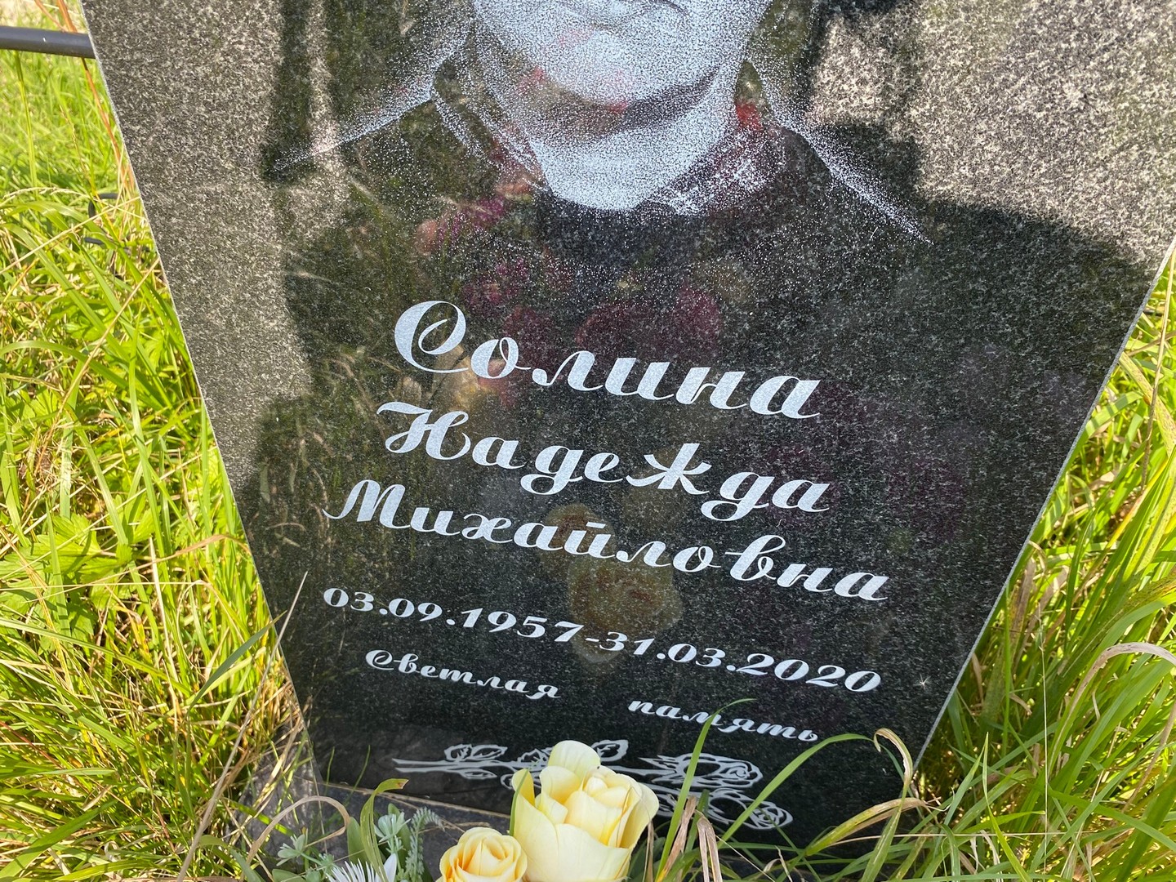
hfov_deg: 67.3
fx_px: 883
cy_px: 441
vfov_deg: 53.1
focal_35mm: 26
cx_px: 588
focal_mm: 4.25
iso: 32
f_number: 1.8
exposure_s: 1/423
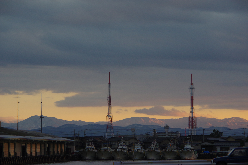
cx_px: 124
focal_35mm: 202
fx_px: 1390
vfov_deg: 6.8
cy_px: 82
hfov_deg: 10.2
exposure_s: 1/200
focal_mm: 135
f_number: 9
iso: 800
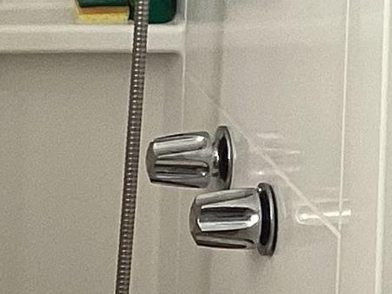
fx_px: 2379
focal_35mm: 210
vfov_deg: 6.9
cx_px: 506
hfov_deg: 9.3
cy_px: -201
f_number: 2.4
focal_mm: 3.3
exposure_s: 1/60
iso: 50
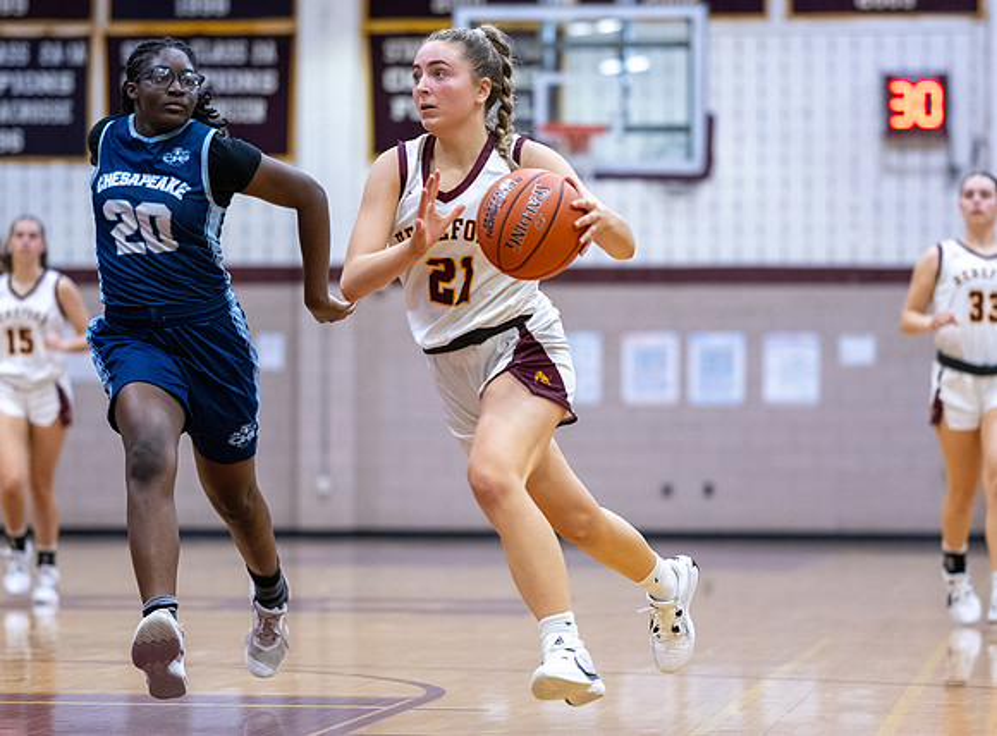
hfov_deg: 13.8
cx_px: 507
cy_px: 380
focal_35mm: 143
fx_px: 4107
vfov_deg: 10.2
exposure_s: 1/1250
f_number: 1.8
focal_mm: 85
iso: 1800
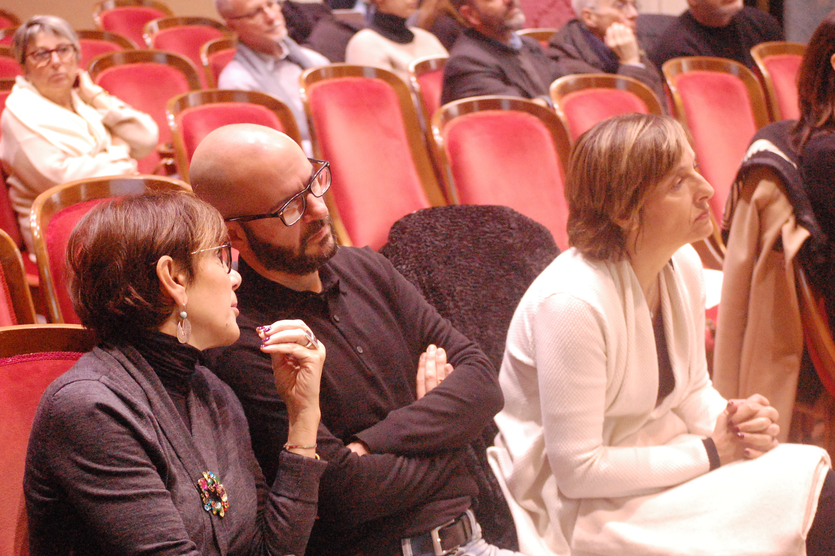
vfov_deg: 15.2
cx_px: 388
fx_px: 2075
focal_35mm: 90
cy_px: 288
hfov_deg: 22.7
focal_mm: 55
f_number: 4
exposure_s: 1/40
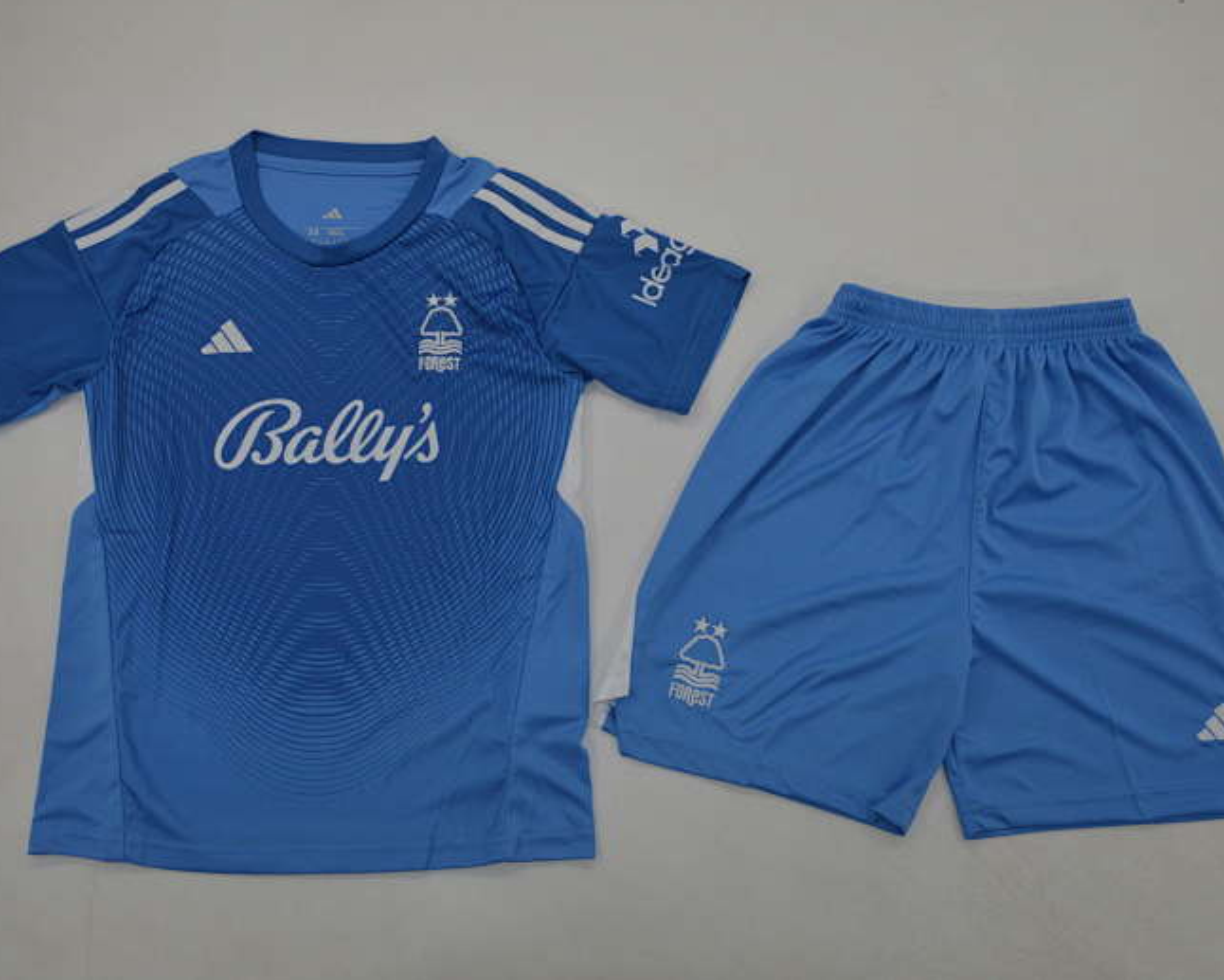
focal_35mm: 37
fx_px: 1325
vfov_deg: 40.6
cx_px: 593
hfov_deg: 49.6
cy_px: 480
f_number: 11
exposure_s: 1/200
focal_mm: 21
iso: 400
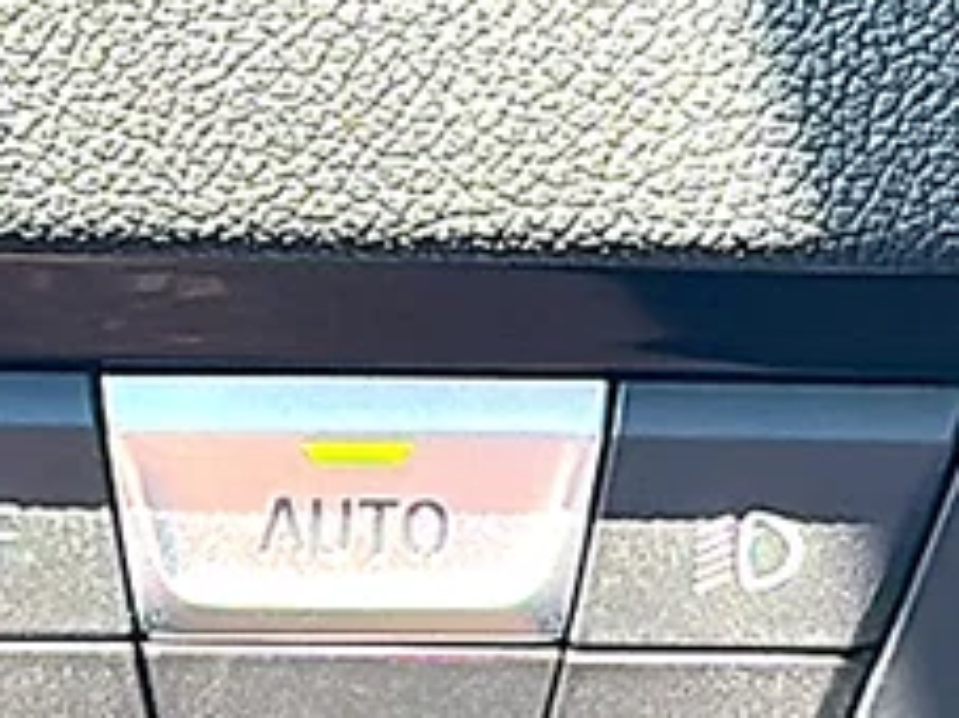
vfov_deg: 9.8
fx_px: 4181
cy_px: 505
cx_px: 422
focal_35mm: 151
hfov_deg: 13.1
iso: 64
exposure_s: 1/123
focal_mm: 6.86
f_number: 1.78
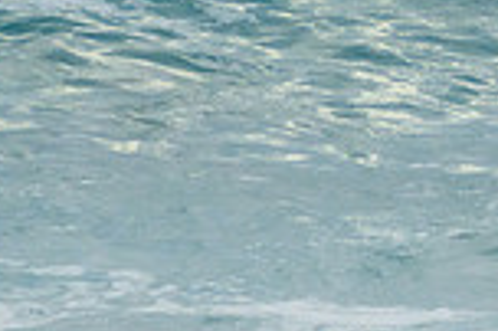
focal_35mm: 1998
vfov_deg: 0.7
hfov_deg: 1.0
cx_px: 646
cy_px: -152
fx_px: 27609
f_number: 5.6
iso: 500
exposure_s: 1/1250
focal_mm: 380
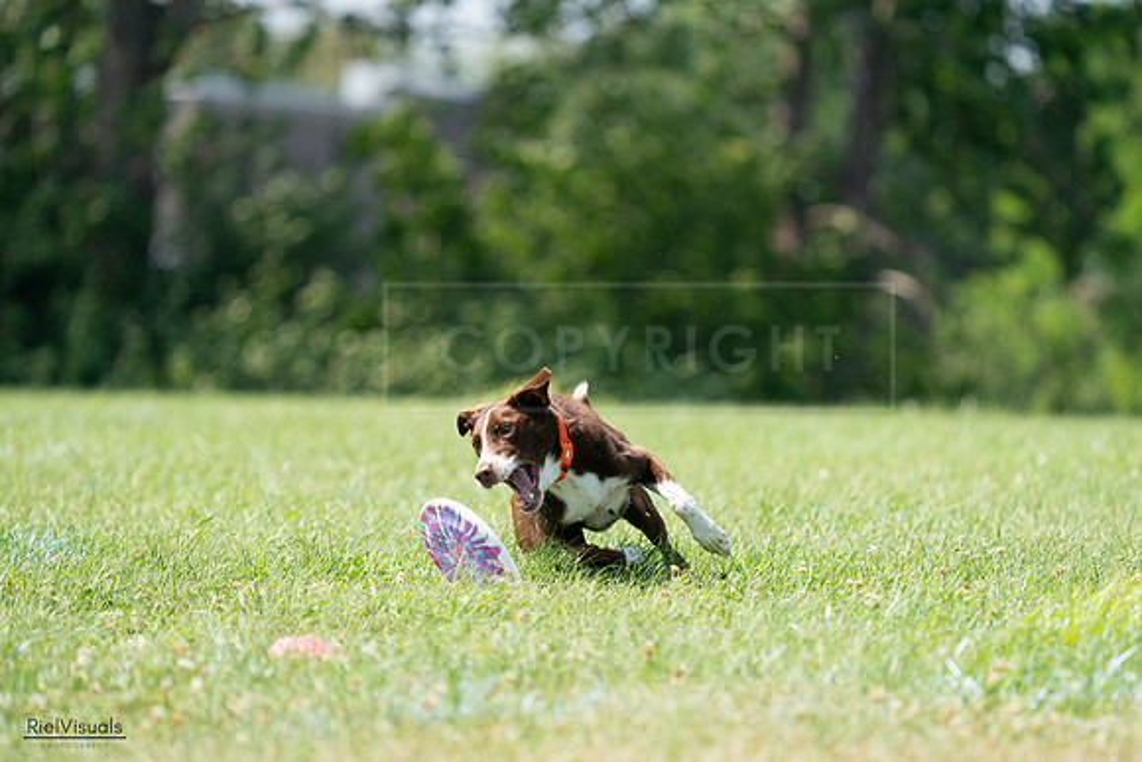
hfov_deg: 5.6
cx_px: 571
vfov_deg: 3.7
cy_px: 381
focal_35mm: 368
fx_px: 11676
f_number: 6.3
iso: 2000
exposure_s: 1/4000
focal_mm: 368
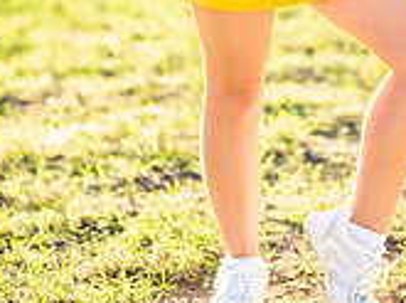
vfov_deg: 7.8
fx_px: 2188
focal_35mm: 187
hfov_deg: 10.6
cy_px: -124
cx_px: 300
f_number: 1.2
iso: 250
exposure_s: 1/640
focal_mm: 50
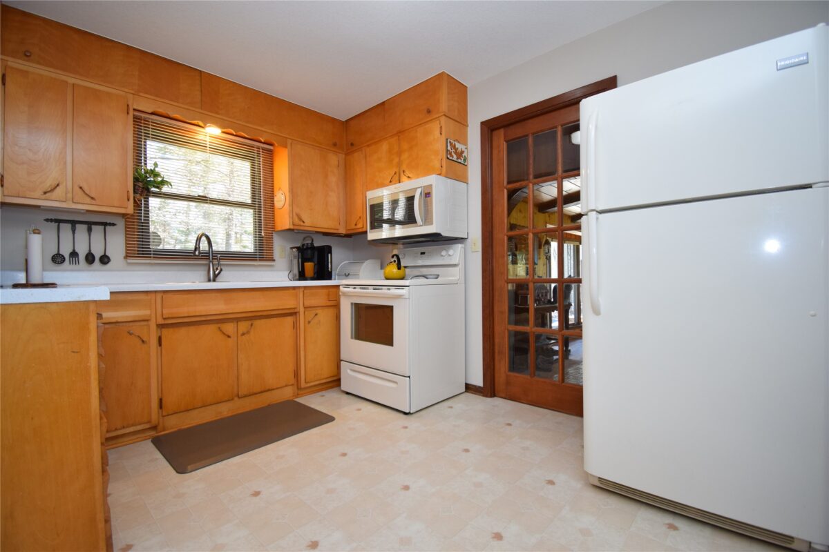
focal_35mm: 15
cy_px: 276
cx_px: 414
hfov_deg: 100.4
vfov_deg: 77.3
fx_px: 345
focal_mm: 10
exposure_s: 1/60
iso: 720
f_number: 4.5
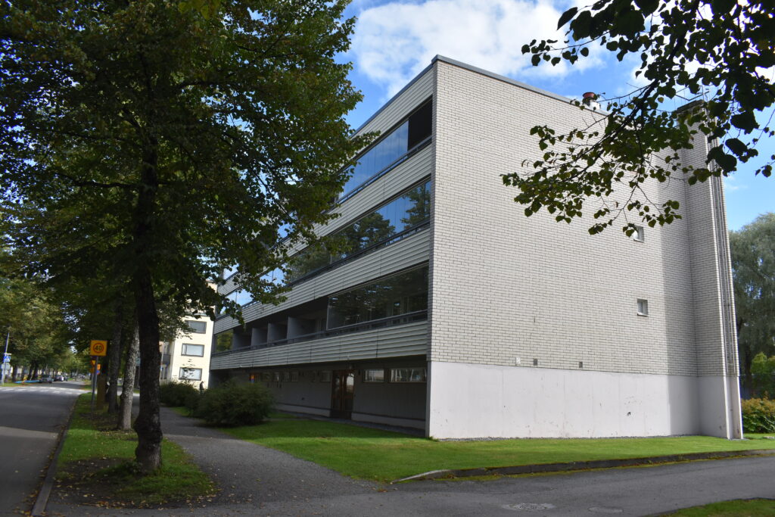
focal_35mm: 27
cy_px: 258
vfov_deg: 47.9
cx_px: 388
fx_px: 581
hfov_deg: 67.4
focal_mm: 18
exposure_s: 1/250
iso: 180
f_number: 8
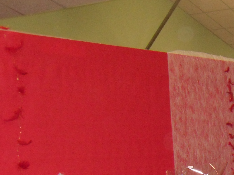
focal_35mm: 109
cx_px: 318
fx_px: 737
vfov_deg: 13.0
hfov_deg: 16.8
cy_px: 244
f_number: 3.5
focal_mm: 6.3
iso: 200
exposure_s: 1/45
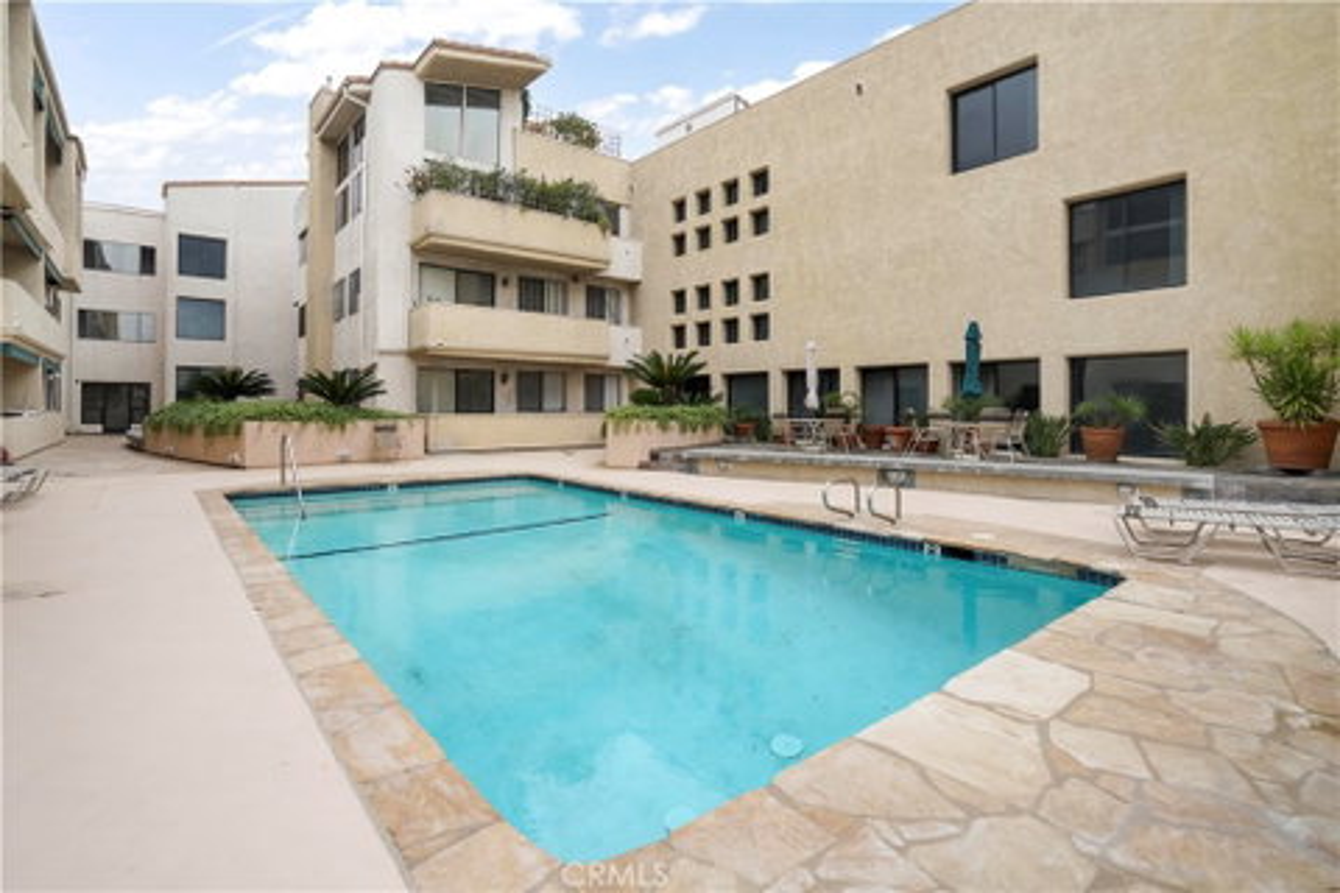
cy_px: 446
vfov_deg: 73.7
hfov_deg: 96.7
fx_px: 596
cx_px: 670
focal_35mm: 16
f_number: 7.1
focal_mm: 16
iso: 200
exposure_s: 1/320
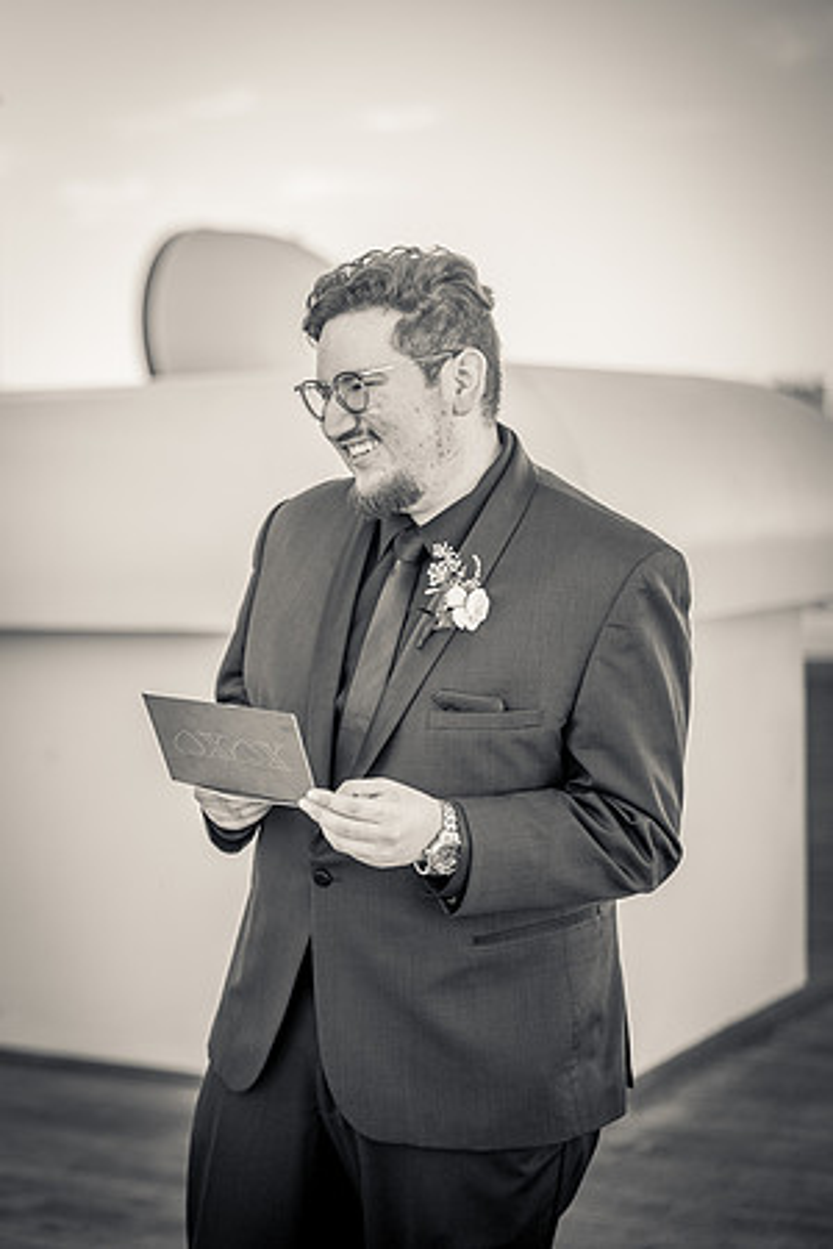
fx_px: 2603
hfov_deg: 17.5
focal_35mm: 75
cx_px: -105
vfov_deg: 27.0
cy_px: 624
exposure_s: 1/2500
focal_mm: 50
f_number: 1.4
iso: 200
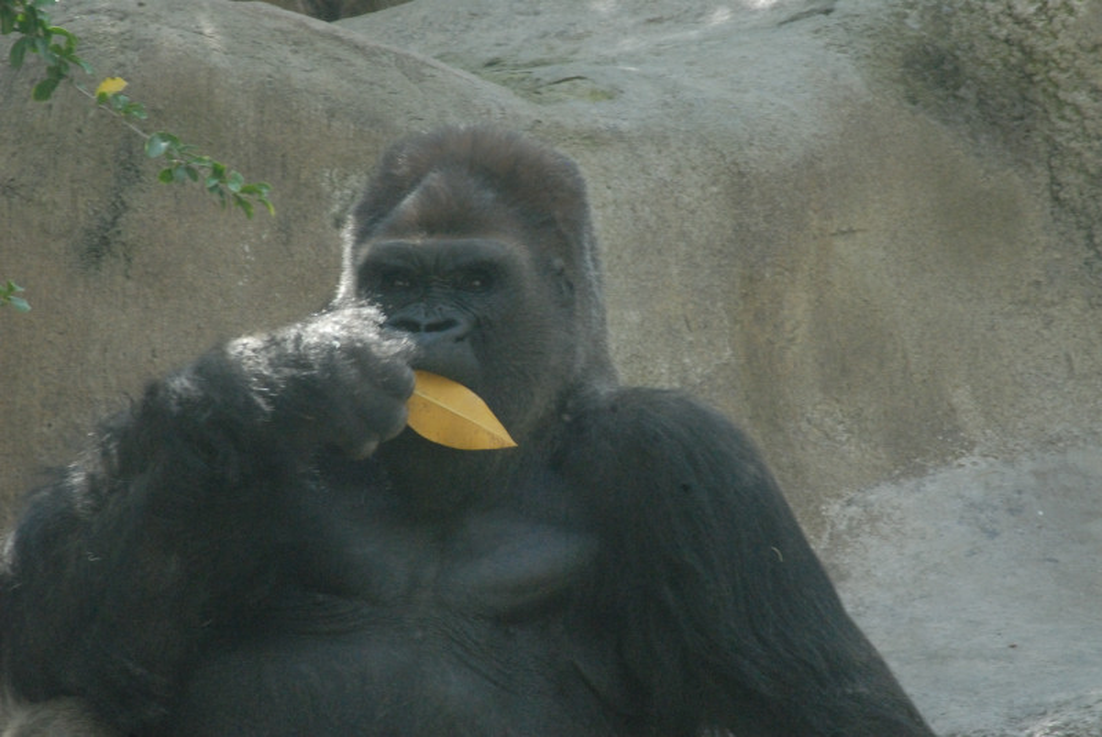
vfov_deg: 3.1
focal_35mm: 450
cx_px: 551
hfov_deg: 4.6
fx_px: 13787
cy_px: 368
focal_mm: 300
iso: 1600
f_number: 16
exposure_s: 1/90
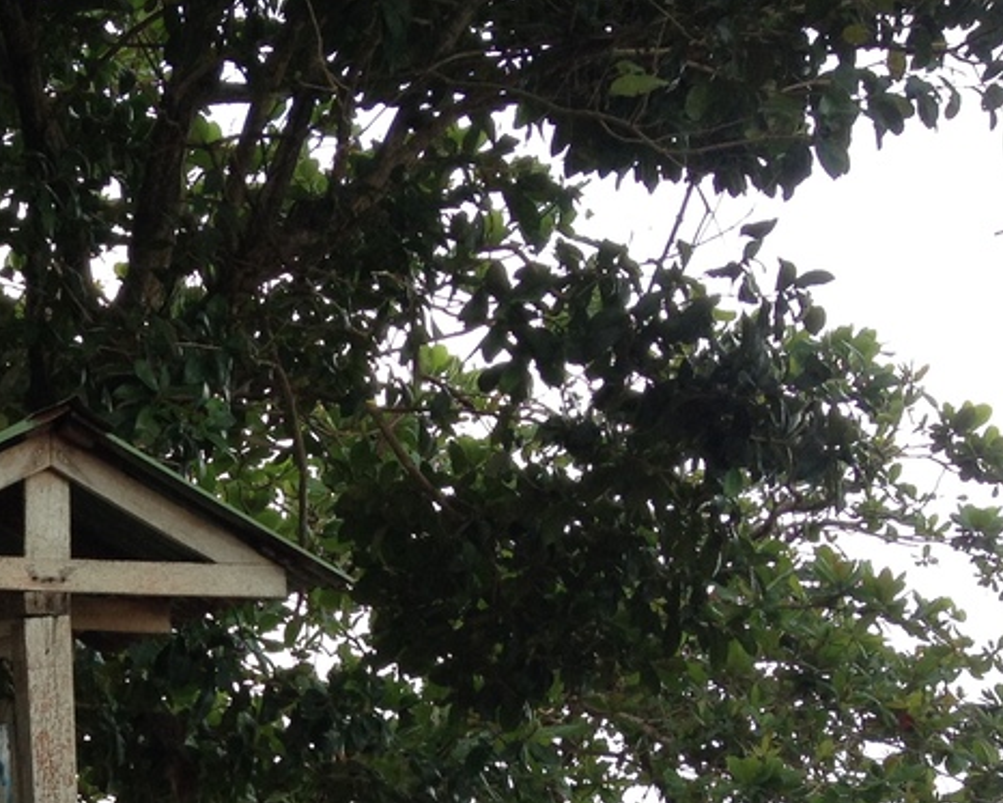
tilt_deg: -4.3
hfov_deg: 20.3
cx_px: -209
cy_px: 911
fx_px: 2613
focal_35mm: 88
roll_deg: +0.0
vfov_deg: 16.9
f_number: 2.4
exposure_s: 1/215
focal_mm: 4.28
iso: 50
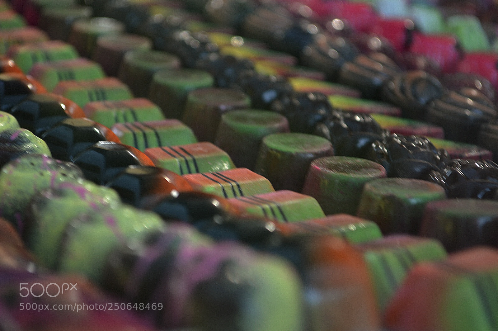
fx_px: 1140
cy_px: 166
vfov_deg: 16.5
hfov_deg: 24.6
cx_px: 249
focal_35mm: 82
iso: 100
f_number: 5.6
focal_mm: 55
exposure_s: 1/15
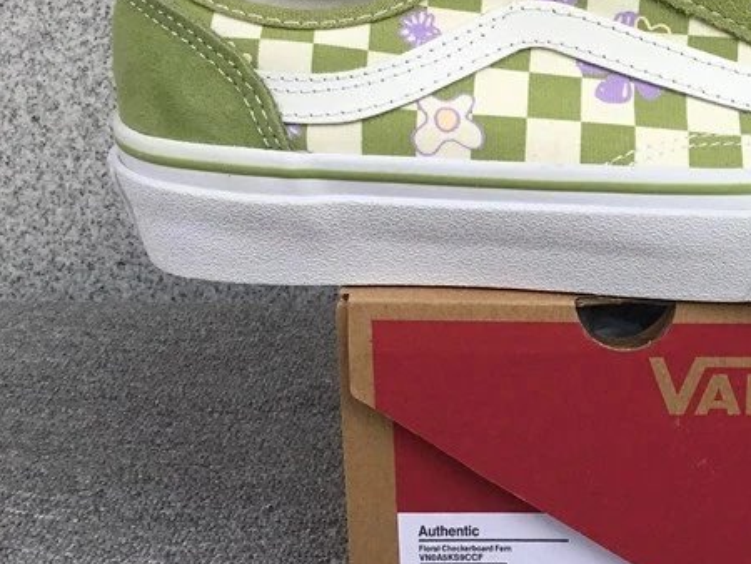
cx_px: 638
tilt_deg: -17.2
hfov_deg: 30.2
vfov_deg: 23.6
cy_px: 233
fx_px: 1346
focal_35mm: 62
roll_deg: -1.2
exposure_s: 1/436
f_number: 2.4
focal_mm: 3.3
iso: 25
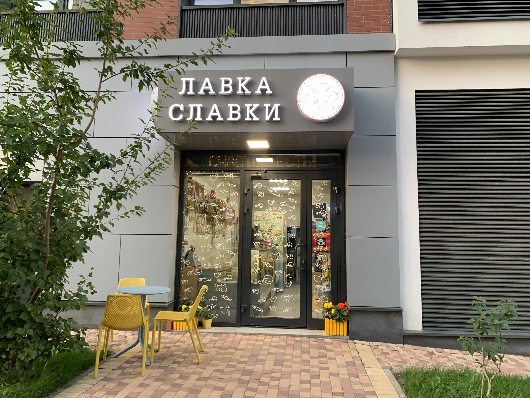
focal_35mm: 26
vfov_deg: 53.1
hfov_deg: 67.3
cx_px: 265
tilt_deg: +7.9
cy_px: 199
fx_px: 398
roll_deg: -1.9
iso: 160
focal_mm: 4.25
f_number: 1.8
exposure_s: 1/60
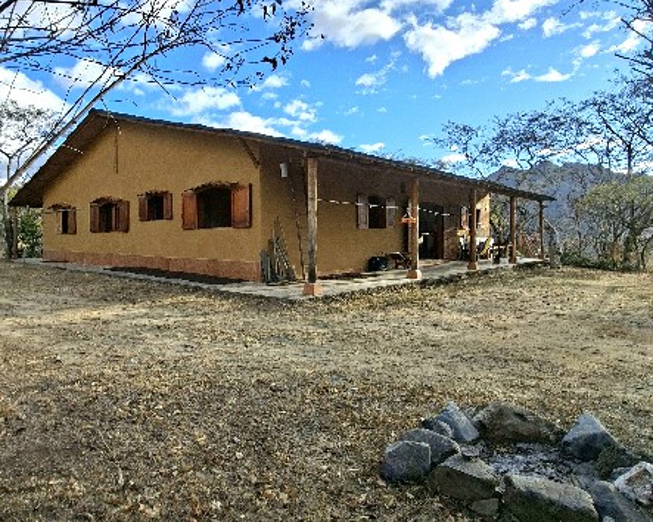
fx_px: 425
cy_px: 233
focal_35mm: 22
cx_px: 262
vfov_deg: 62.9
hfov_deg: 74.3
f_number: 2.2
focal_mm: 1.74
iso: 40
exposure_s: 1/1250
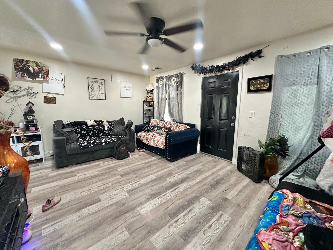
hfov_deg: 102.1
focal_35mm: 14
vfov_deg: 85.7
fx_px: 135
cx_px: 166
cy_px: 125
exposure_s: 1/60
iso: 250
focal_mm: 2.22
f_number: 2.2
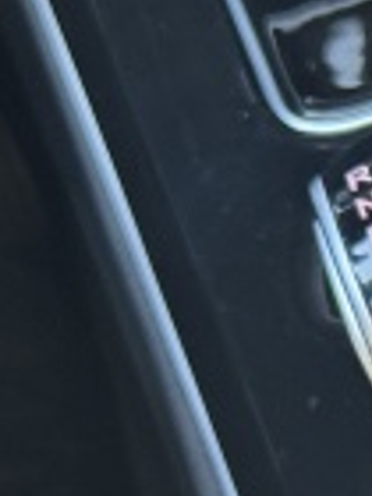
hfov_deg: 6.7
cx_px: 1035
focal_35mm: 206
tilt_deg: -44.4
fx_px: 2952
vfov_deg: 9.5
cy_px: 542
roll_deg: +14.2
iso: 200
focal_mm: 6.76
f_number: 1.78
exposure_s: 1/60
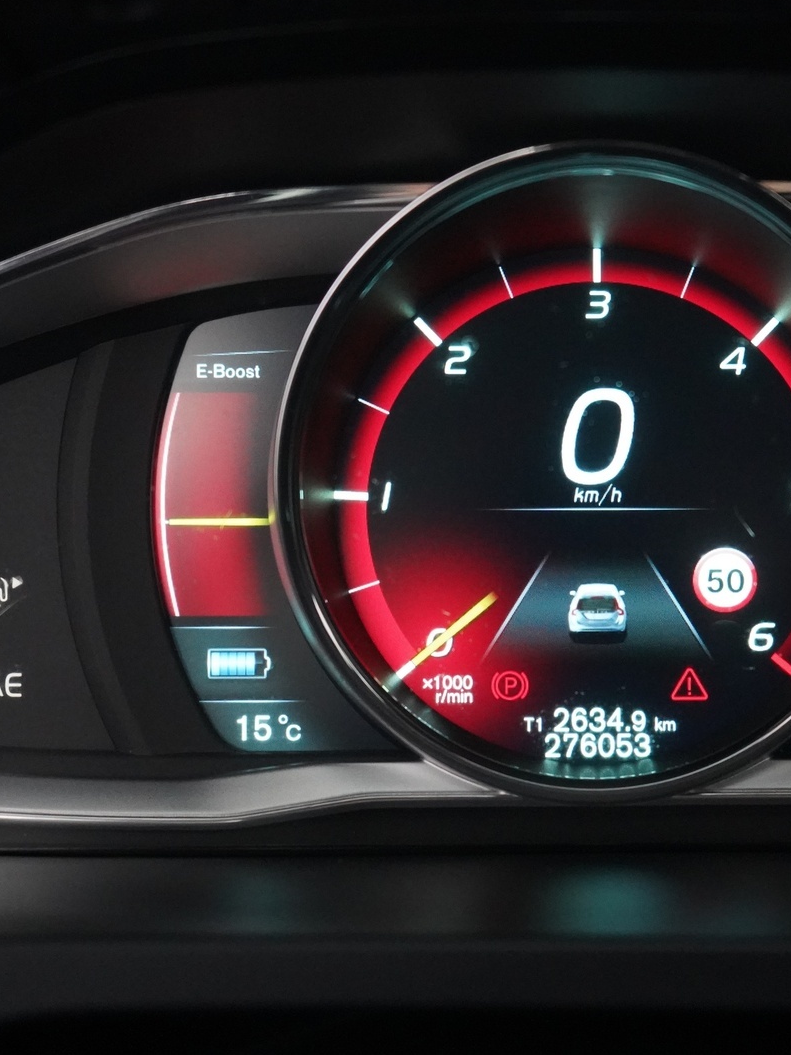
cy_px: 517
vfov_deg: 31.2
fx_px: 1889
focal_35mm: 62
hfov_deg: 23.4
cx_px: 597
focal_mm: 42
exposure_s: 1/125
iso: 12800
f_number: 4.5
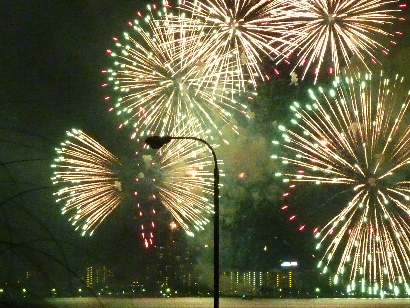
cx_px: 211
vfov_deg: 9.7
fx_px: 1812
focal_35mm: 153
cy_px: 158
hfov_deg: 12.9
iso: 800
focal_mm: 12.8
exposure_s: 1/8
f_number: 4.2
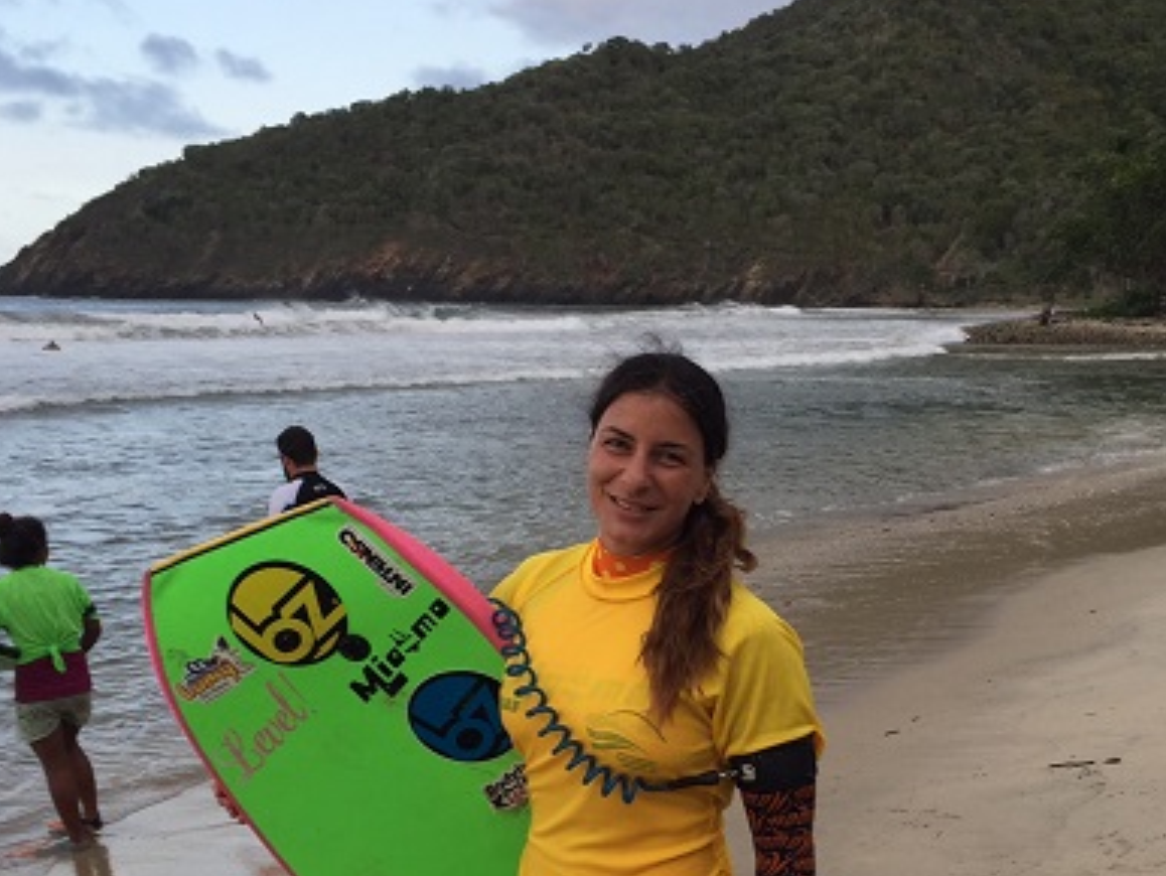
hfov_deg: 38.8
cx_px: 678
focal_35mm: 49
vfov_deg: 29.5
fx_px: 1652
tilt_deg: -10.9
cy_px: 601
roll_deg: -1.9
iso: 32
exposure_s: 1/565
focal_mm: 4.15
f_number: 2.2
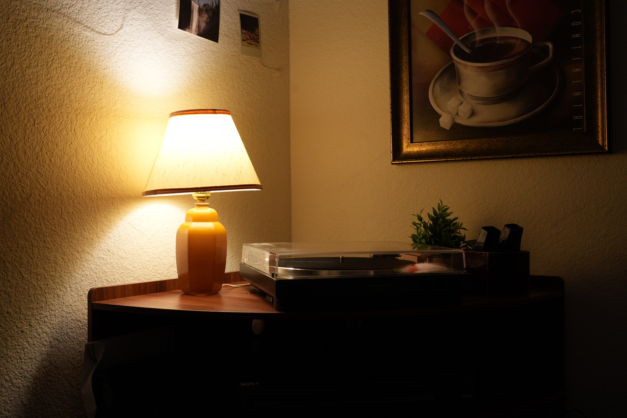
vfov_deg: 35.1
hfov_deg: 50.7
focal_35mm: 38
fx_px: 662
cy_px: 209
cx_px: 314
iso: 1000
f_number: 5.6
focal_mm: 38
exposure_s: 1/40
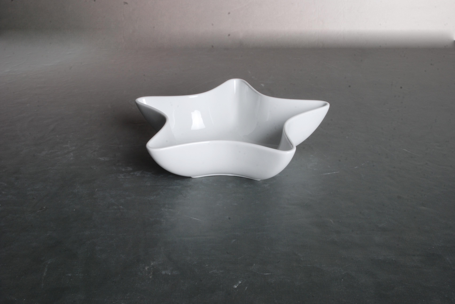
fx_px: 607
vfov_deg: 28.2
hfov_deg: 41.1
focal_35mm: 48
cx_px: 228
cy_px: 152
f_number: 22
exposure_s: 1/125
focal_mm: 32
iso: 250
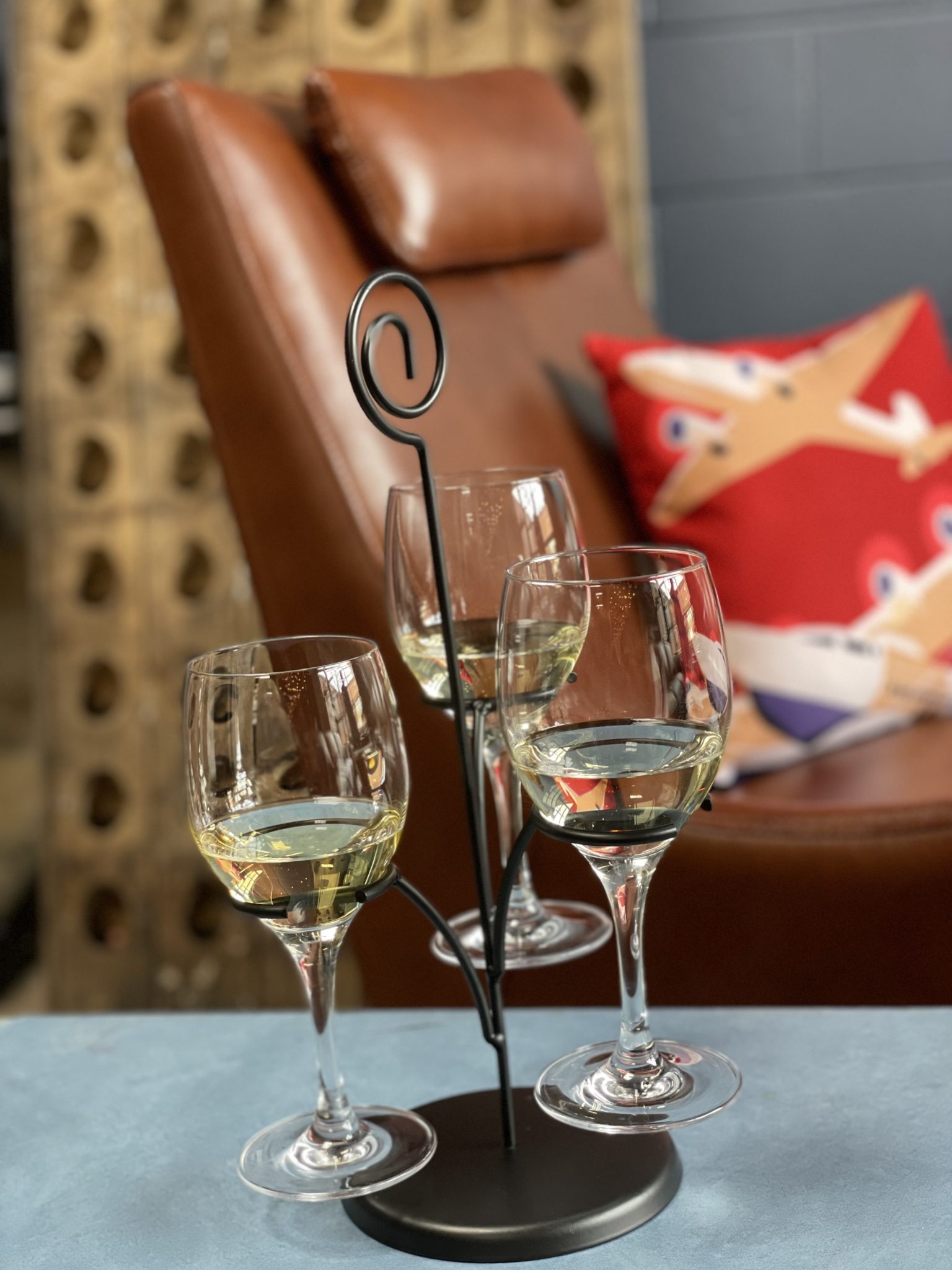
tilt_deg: -11.1
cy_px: 635
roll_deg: +4.9
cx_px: 476
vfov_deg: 36.8
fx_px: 1907
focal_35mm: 52
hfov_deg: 28.0
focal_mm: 6
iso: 160
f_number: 2
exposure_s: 1/60
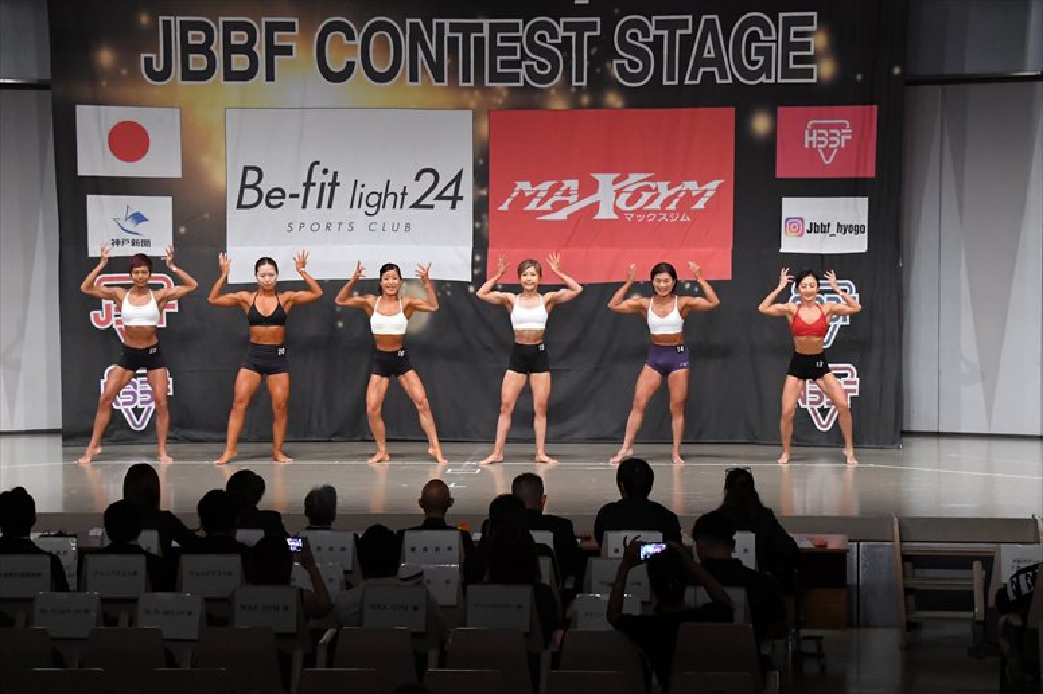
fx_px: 2433
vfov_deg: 16.2
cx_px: 522
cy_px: 347
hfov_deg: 24.2
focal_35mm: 84
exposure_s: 1/400
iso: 5000
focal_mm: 56
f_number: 5.6
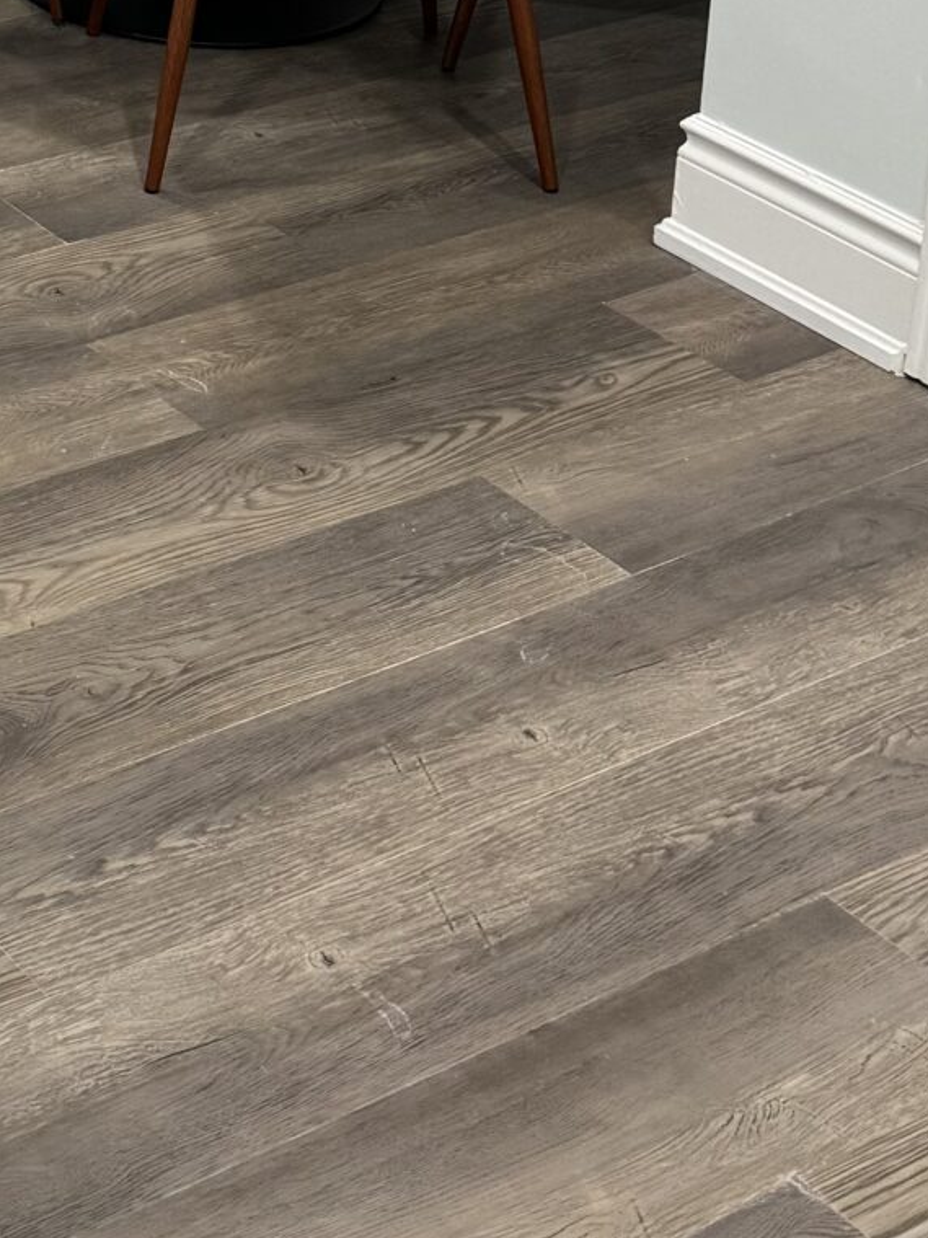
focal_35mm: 81
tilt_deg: -13.8
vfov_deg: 21.6
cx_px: -341
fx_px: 2896
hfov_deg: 16.9
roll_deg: -0.5
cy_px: -403
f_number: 1.78
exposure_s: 1/60
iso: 160
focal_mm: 6.86
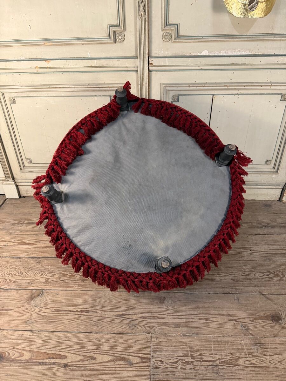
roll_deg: +0.0
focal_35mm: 24
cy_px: 190
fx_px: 264
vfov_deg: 71.6
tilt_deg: -32.7
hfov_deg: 56.8
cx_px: 143
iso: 250
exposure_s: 1/50
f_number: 1.78
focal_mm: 6.76
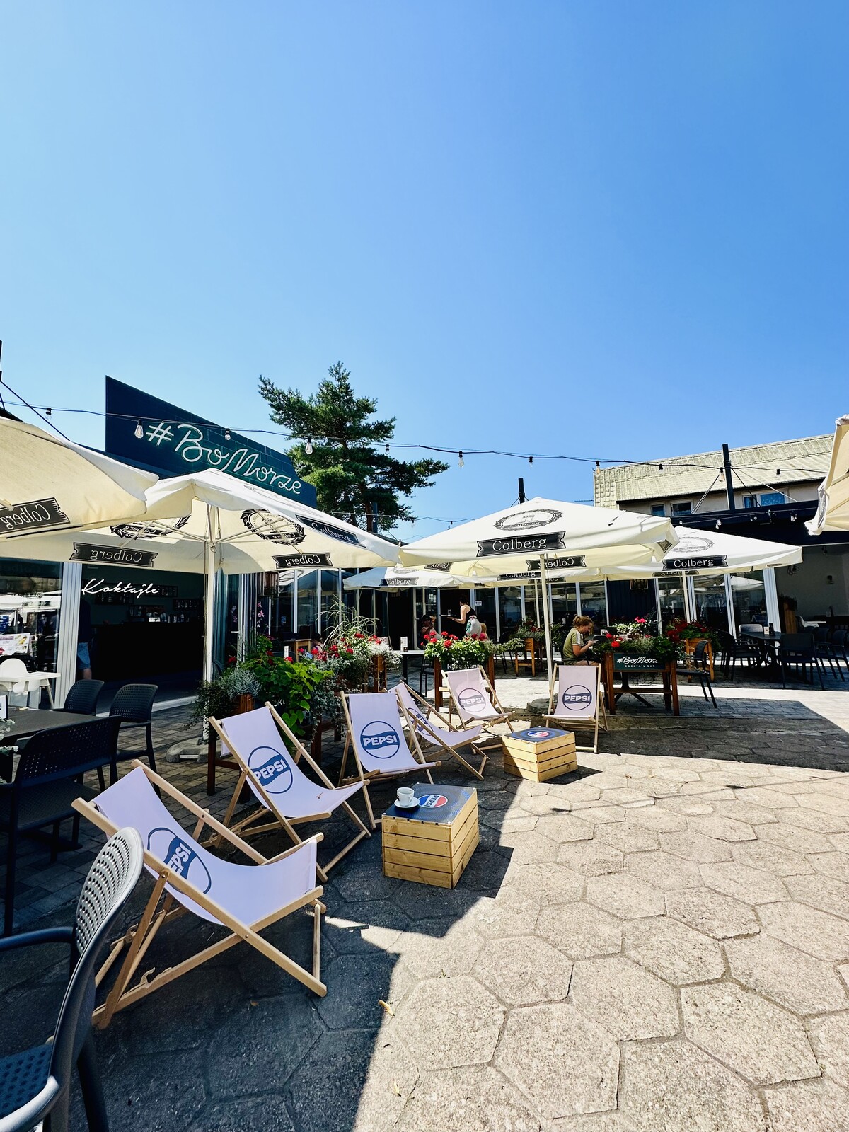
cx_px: 424
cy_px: 566
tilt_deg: +6.4
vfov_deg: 102.1
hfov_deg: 85.7
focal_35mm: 14
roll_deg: +0.5
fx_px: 458
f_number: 2.2
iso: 40
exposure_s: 1/1916
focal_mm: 2.22
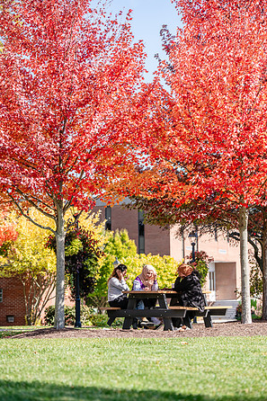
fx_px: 1147
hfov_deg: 13.3
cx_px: 134
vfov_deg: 19.8
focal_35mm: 103
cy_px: 201
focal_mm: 102
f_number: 4
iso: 125
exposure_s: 1/500
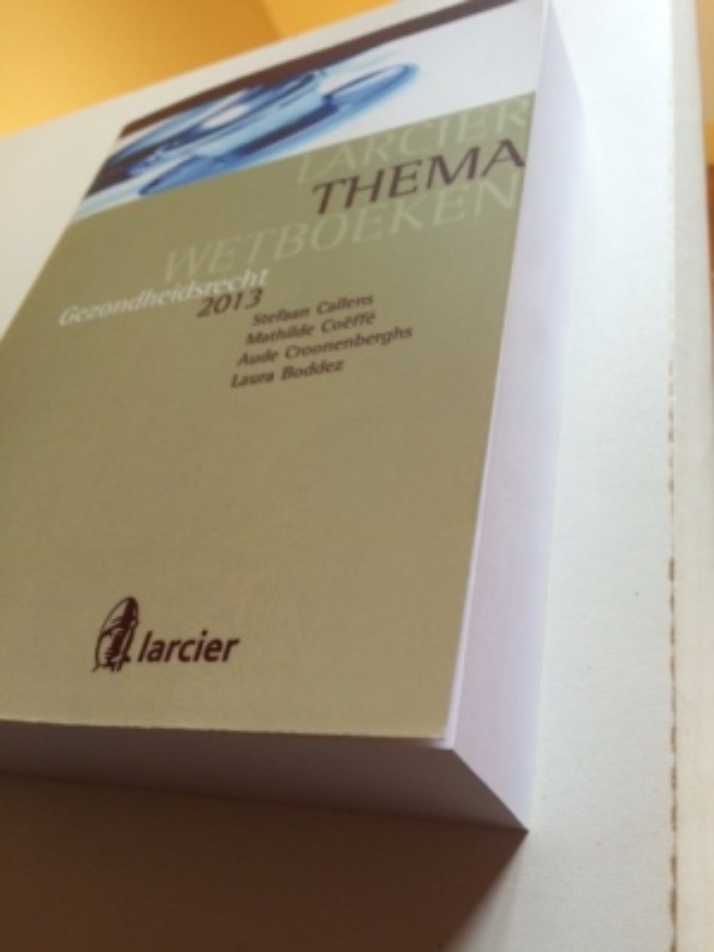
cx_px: 357
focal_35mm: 29
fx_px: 798
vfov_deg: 61.7
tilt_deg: -45.5
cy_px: 476
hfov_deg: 48.2
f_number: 2.2
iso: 32
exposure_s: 1/237
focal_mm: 4.15
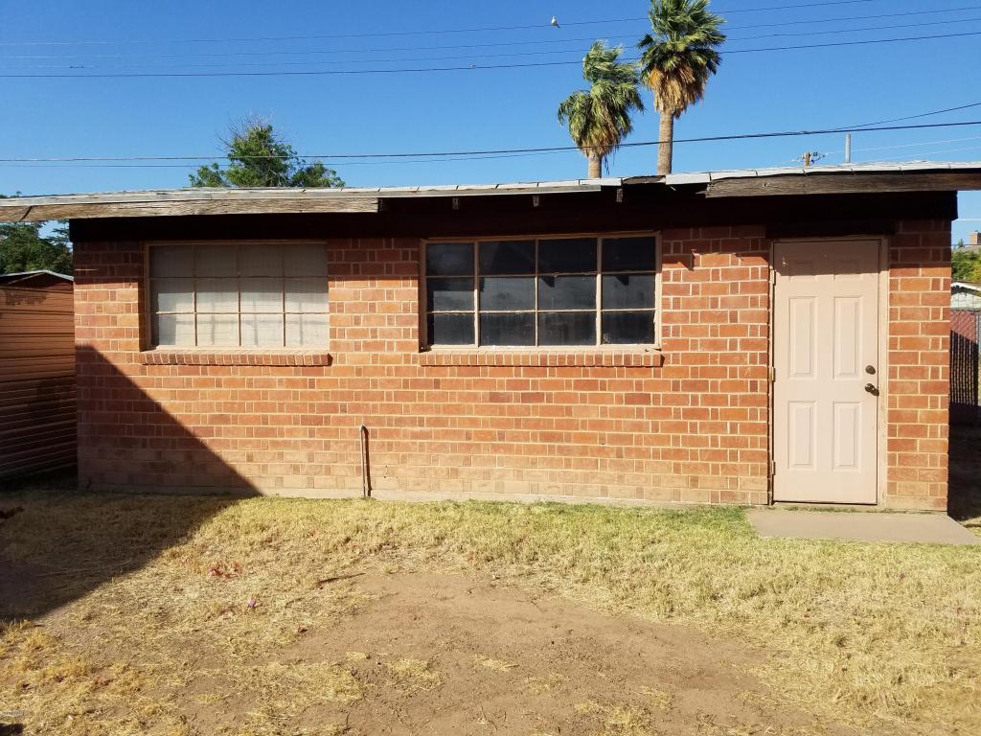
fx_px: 737
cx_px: 490
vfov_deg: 53.1
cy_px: 368
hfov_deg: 67.3
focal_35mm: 26
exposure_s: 1/2808
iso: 50
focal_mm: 4.2
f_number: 1.7
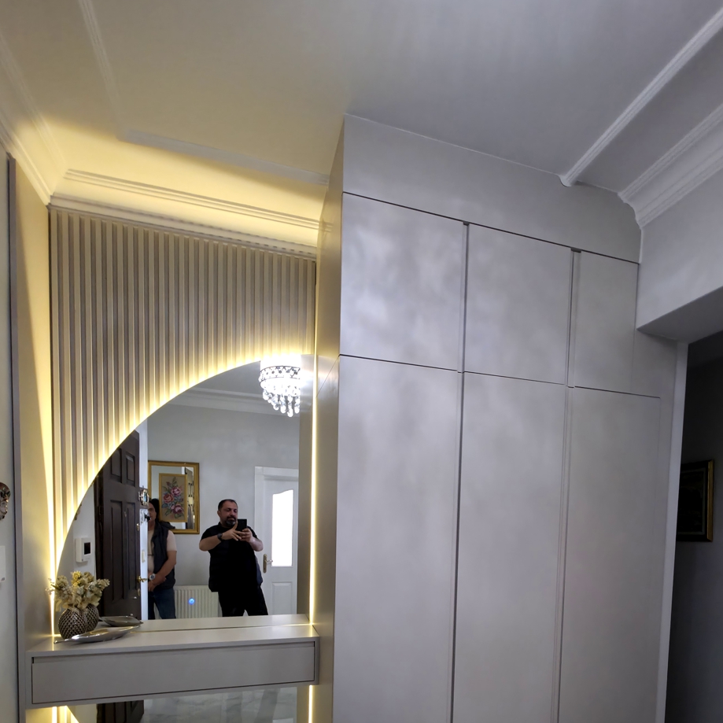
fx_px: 425
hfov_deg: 80.6
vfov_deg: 74.2
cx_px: 384
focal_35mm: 18
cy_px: 553
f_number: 1.9
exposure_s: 1/25
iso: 125
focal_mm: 2.2
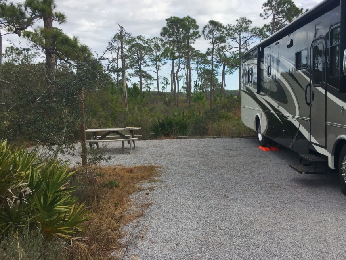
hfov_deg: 53.9
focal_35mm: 34
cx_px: 179
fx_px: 340
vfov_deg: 41.7
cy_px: 112
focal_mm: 4.15
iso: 25
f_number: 2.2
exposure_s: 1/1099
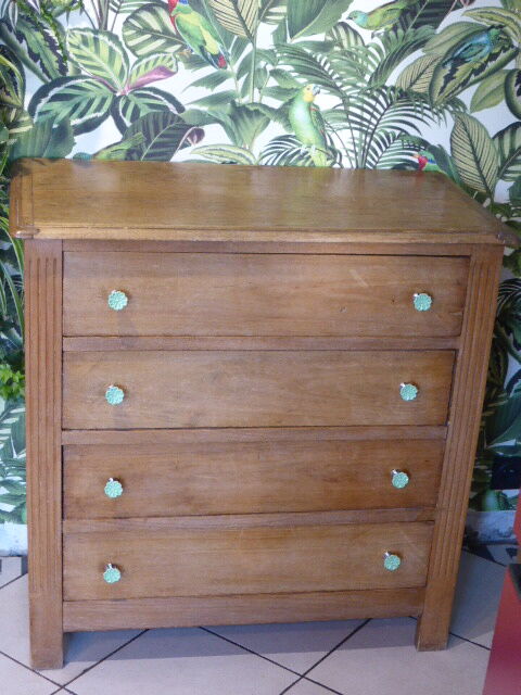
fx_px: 1304
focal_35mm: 65
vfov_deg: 29.8
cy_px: 348
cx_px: 260
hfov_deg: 22.6
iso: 400
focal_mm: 11
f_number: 4.8
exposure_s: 1/6
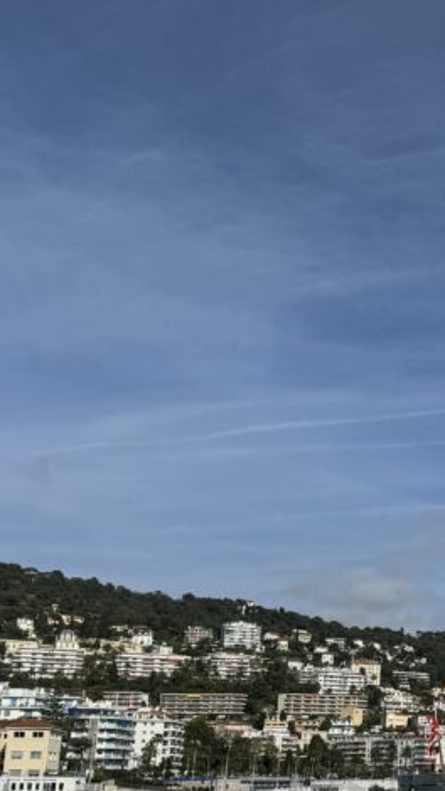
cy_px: 532
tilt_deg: +11.4
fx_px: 1197
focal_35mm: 57
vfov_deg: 36.2
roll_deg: -0.1
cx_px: 676
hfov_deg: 18.5
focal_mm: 6.76
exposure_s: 1/10417
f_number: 1.78
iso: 80
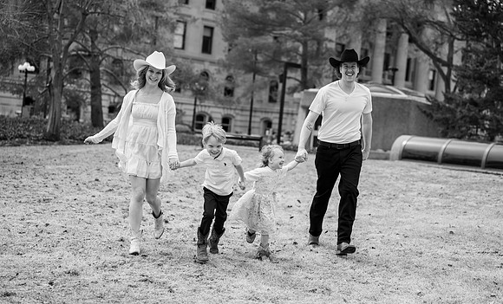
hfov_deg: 33.6
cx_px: 263
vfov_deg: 20.7
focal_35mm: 61
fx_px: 833
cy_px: 175
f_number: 2
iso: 100
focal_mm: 50
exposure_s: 1/2500
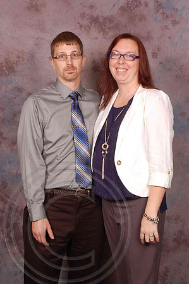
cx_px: 94
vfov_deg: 33.4
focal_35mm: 60
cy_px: 142
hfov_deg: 22.6
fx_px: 474
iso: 200
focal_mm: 40
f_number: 10
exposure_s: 1/125
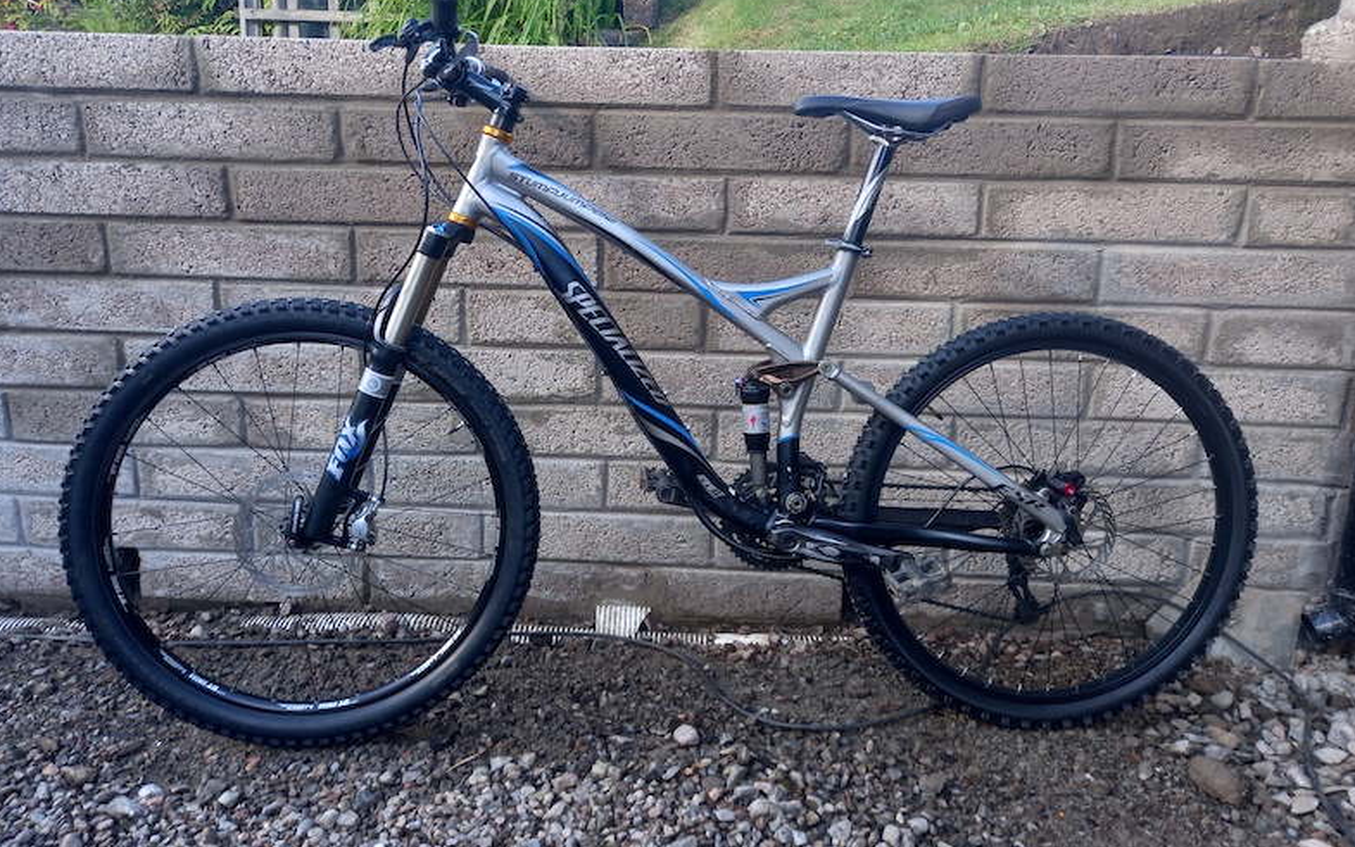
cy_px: 343
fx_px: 997
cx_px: 678
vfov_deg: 45.8
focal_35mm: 27
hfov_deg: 68.4
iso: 25
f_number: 2
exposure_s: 1/50
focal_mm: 4.6
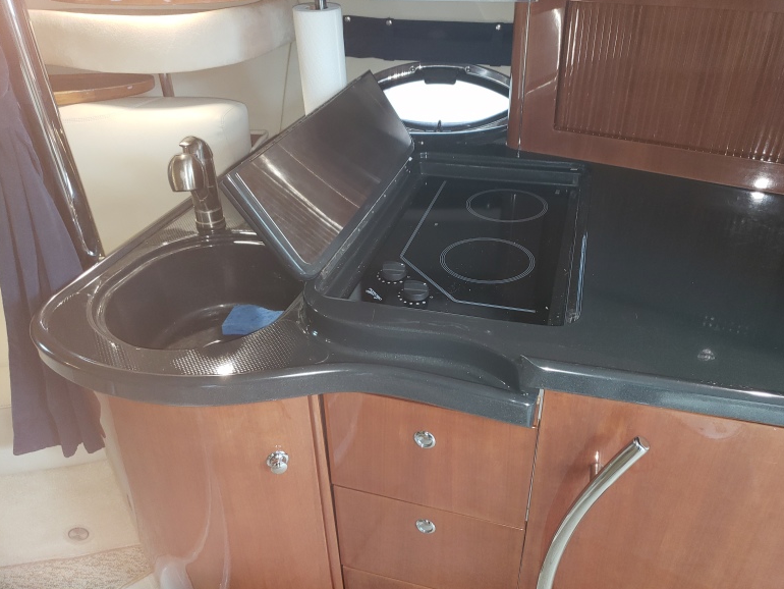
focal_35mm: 27
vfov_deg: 51.4
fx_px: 612
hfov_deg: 65.3
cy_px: 299
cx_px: 404
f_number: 1.5
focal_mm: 4.3
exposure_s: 1/33
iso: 100
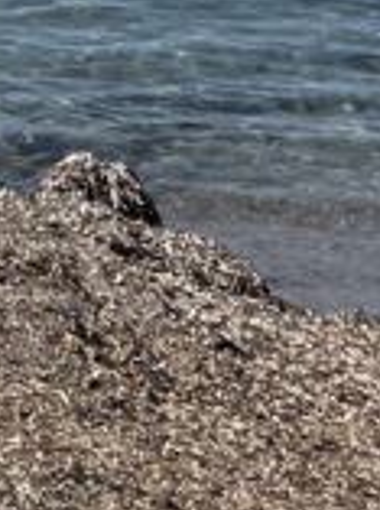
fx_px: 2498
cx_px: -445
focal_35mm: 170
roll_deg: -0.5
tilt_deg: +0.5
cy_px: -581
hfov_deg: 8.2
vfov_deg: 10.5
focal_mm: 5.7
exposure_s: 1/7463
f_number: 1.5
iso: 50
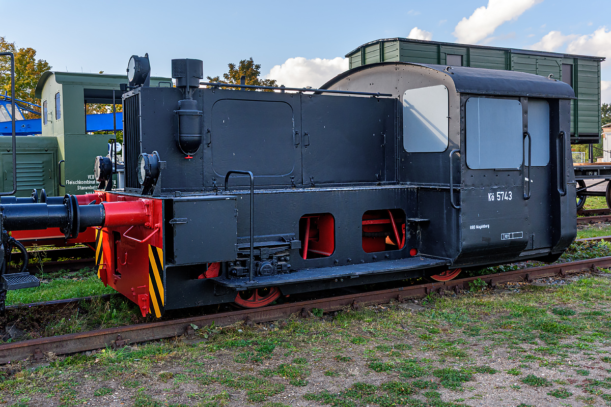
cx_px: 306
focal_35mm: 30
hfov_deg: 61.9
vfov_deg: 43.6
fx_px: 509
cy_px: 204
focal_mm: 20
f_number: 8
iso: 200
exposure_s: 1/160
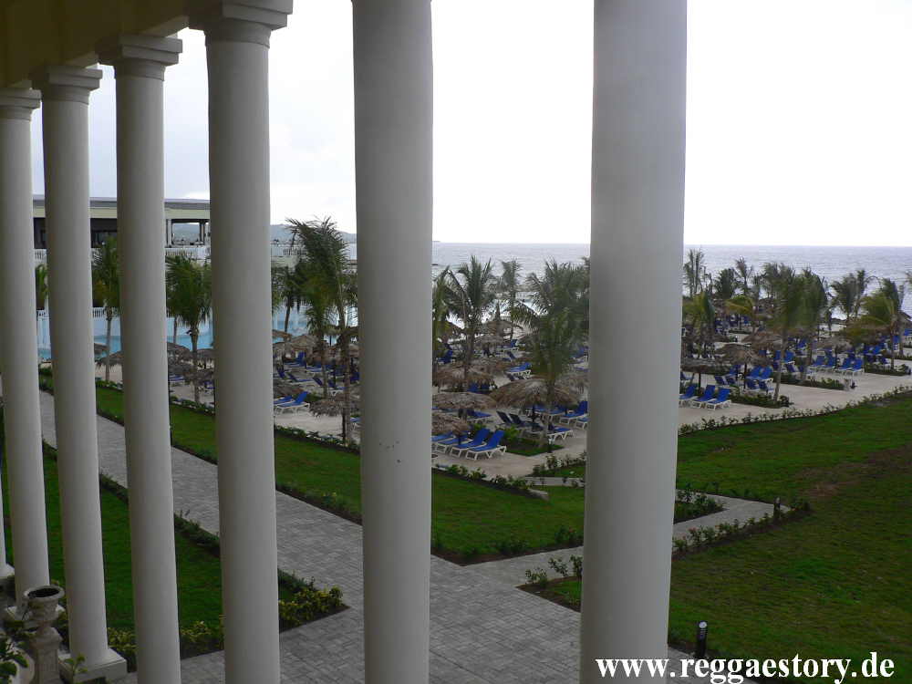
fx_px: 922
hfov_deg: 52.6
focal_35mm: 35
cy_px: 342
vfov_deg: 40.7
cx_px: 456
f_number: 4
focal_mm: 6
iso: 64
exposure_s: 1/250
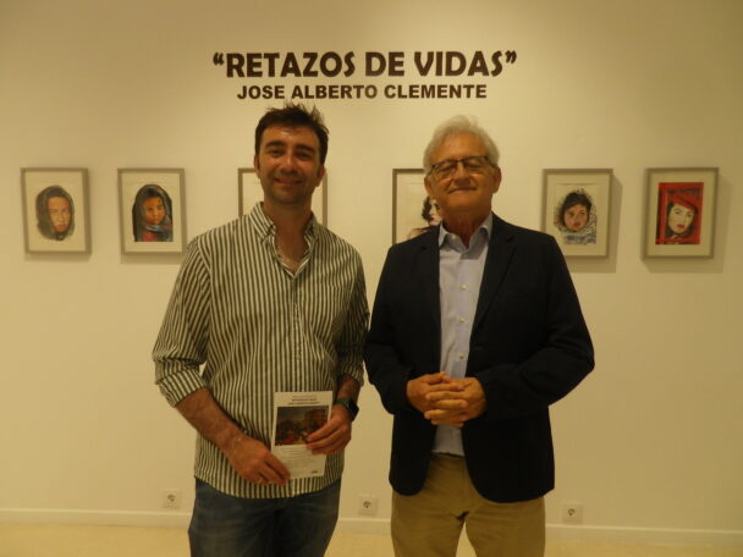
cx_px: 372
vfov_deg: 54.9
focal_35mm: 25
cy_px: 278
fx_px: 537
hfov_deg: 69.4
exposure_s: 1/80
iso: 80
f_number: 3.5
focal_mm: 4.5
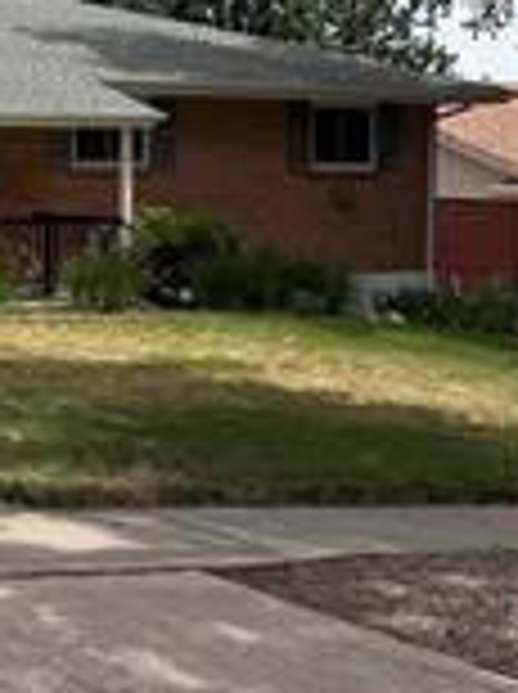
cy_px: 189
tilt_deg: -1.8
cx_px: -277
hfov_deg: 16.4
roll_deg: -0.7
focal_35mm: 81
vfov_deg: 23.9
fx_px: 1621
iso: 50
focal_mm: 5.96
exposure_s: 1/2513
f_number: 1.6
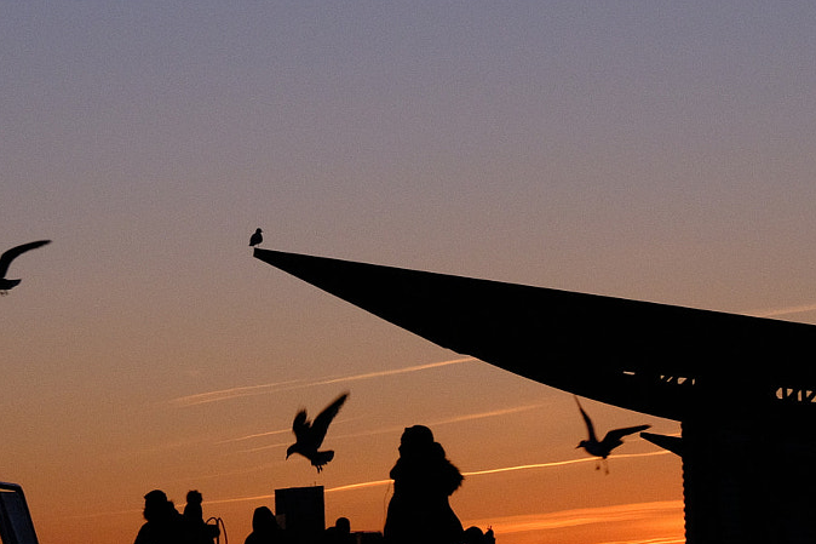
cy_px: 217
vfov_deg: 7.0
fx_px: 4464
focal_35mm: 197
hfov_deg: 10.4
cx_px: 247
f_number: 11
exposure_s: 1/180
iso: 800
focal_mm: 55
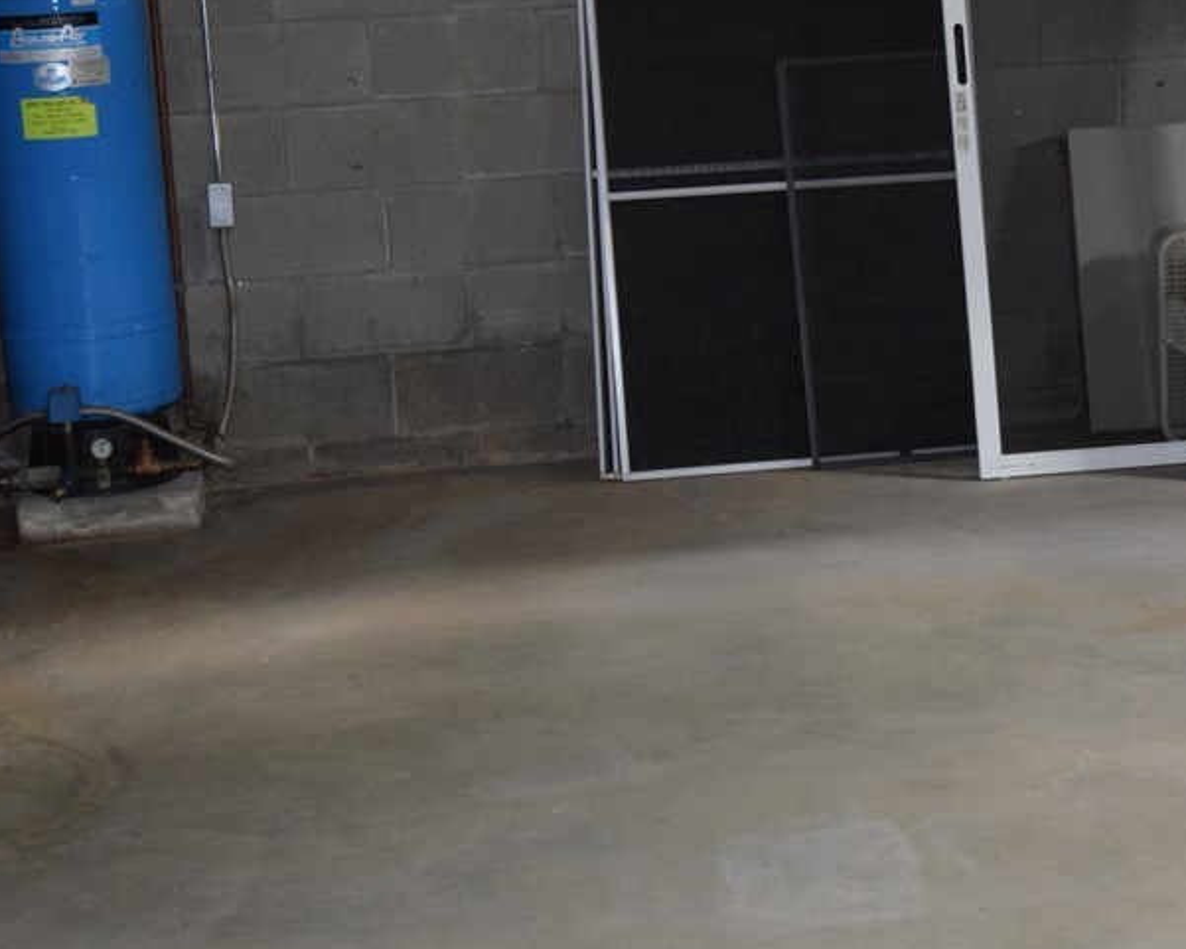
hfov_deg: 23.9
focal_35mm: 79
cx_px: 929
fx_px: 2768
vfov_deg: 19.4
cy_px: 359
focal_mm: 31
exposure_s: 1/60
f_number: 4.2
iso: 1600
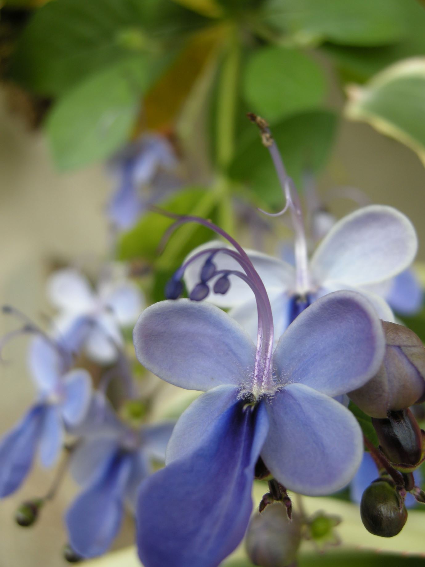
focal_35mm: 38
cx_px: 211
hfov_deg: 37.7
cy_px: 287
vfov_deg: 49.0
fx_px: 622
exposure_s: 1/81.8
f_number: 3
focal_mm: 7.5
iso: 64
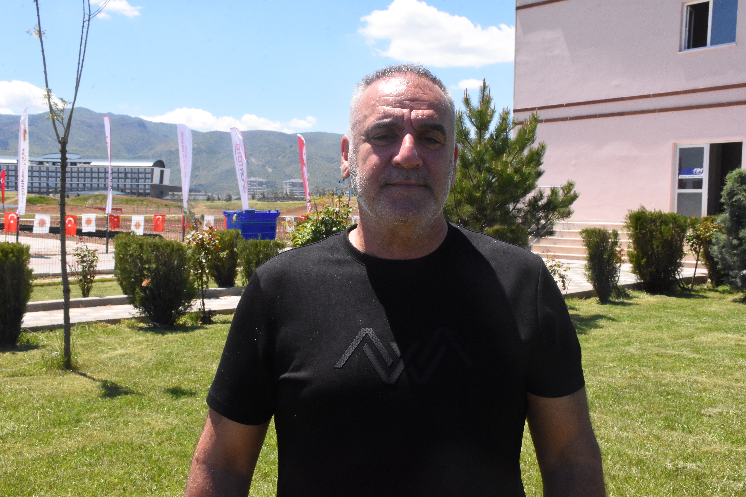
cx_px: 373
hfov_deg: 49.6
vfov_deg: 34.2
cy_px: 248
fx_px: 808
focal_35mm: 39
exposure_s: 1/640
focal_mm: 26
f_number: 18
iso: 2000
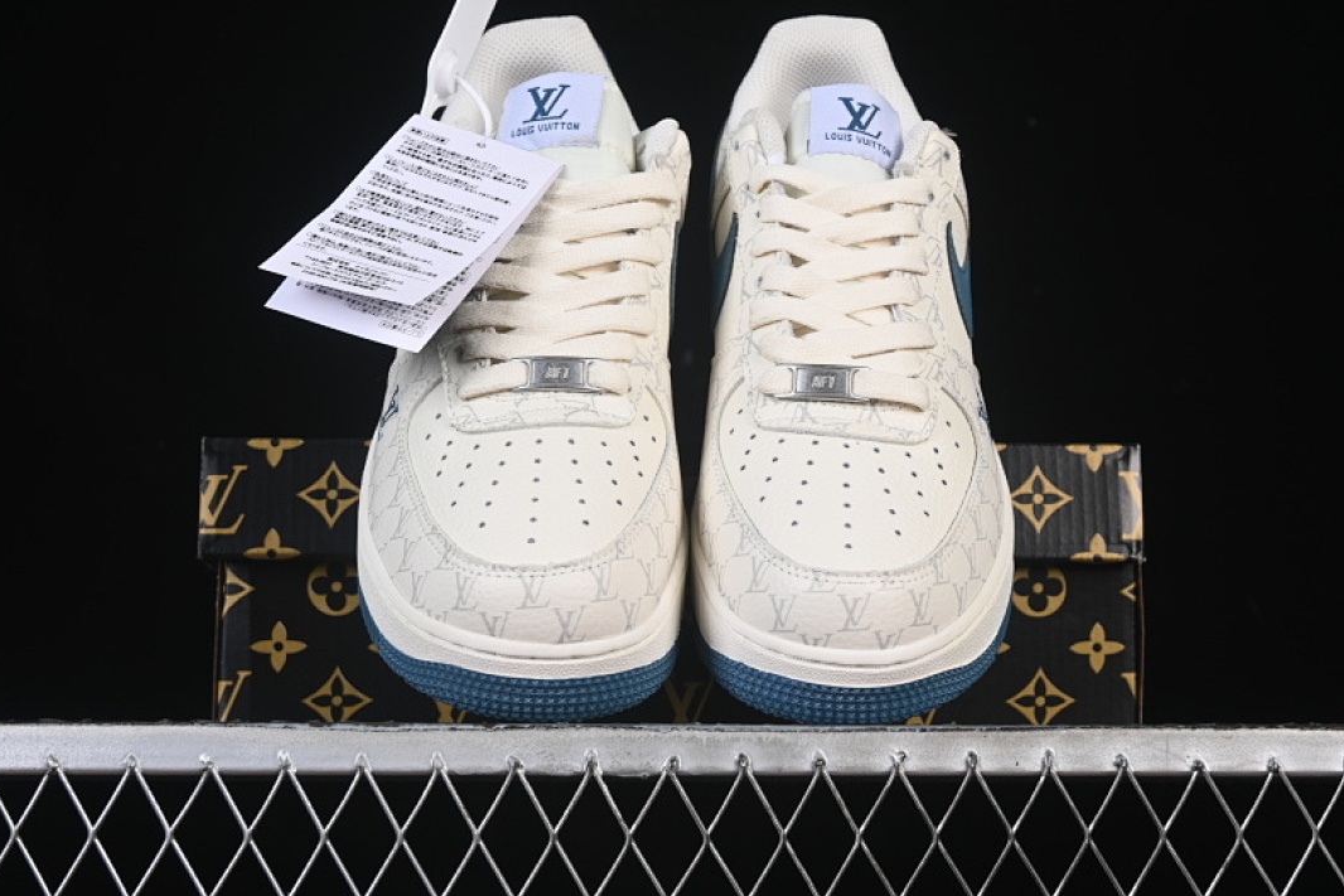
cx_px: 666
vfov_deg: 18.0
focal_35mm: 76
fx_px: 2838
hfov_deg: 26.6
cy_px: 444
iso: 160
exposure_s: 1/100
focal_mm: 50
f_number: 8
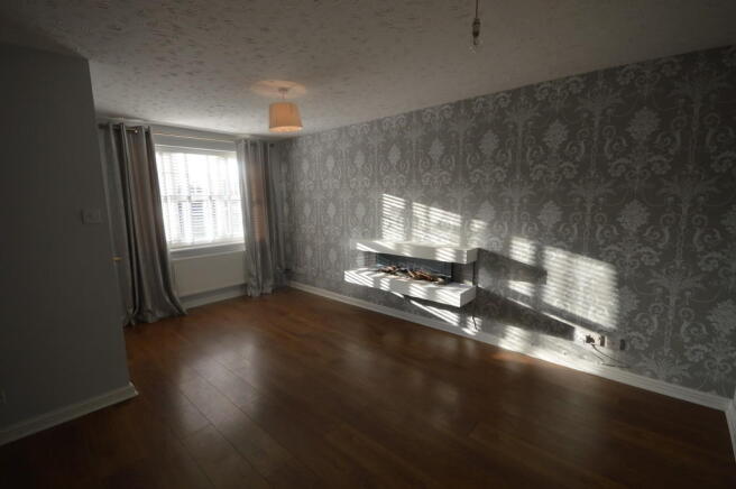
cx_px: 368
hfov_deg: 100.4
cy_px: 244
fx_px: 306
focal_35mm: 15
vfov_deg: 77.2
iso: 180
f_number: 5.6
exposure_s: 1/60
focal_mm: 10
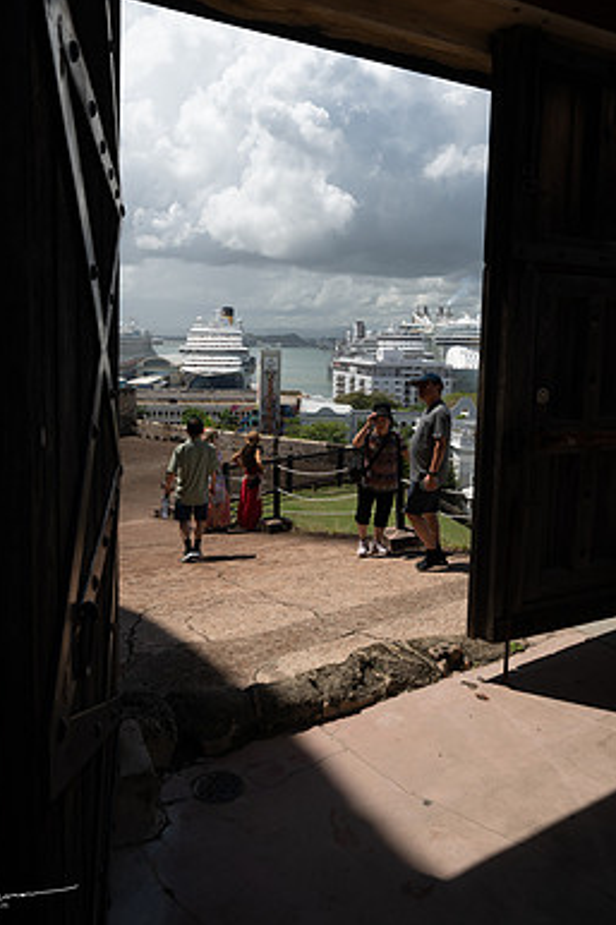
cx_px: 307
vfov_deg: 65.2
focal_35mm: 28
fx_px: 719
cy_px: 395
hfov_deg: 46.4
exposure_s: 1/200
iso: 100
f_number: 8
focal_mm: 24
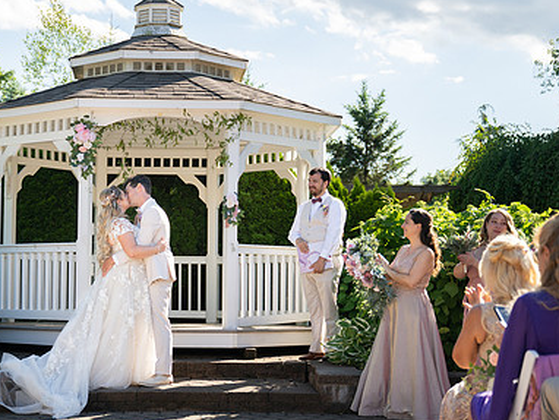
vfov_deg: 20.2
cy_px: 207
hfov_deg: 26.5
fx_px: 1180
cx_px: 193
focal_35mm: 73
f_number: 2.8
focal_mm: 50
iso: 360
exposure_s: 1/3200
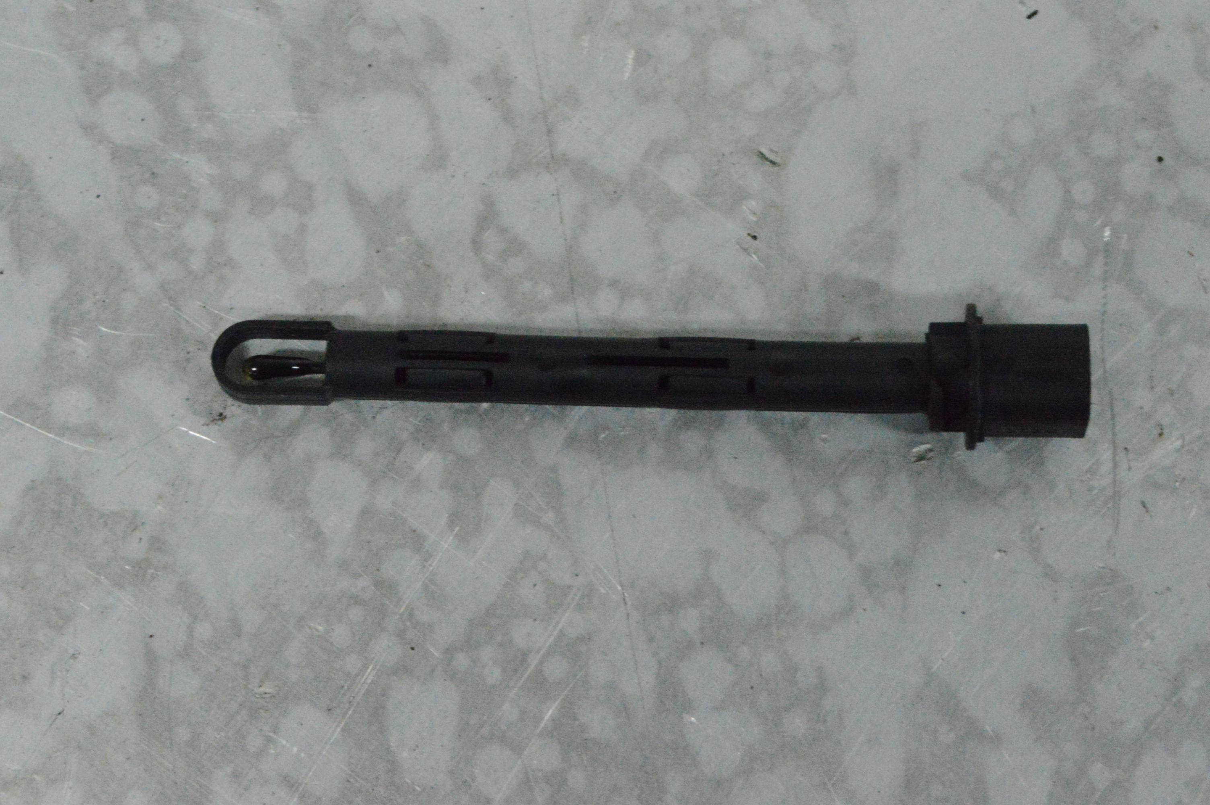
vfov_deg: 16.5
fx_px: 2770
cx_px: 605
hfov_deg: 24.6
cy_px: 402
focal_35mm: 82
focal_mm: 55
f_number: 20
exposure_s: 1/50
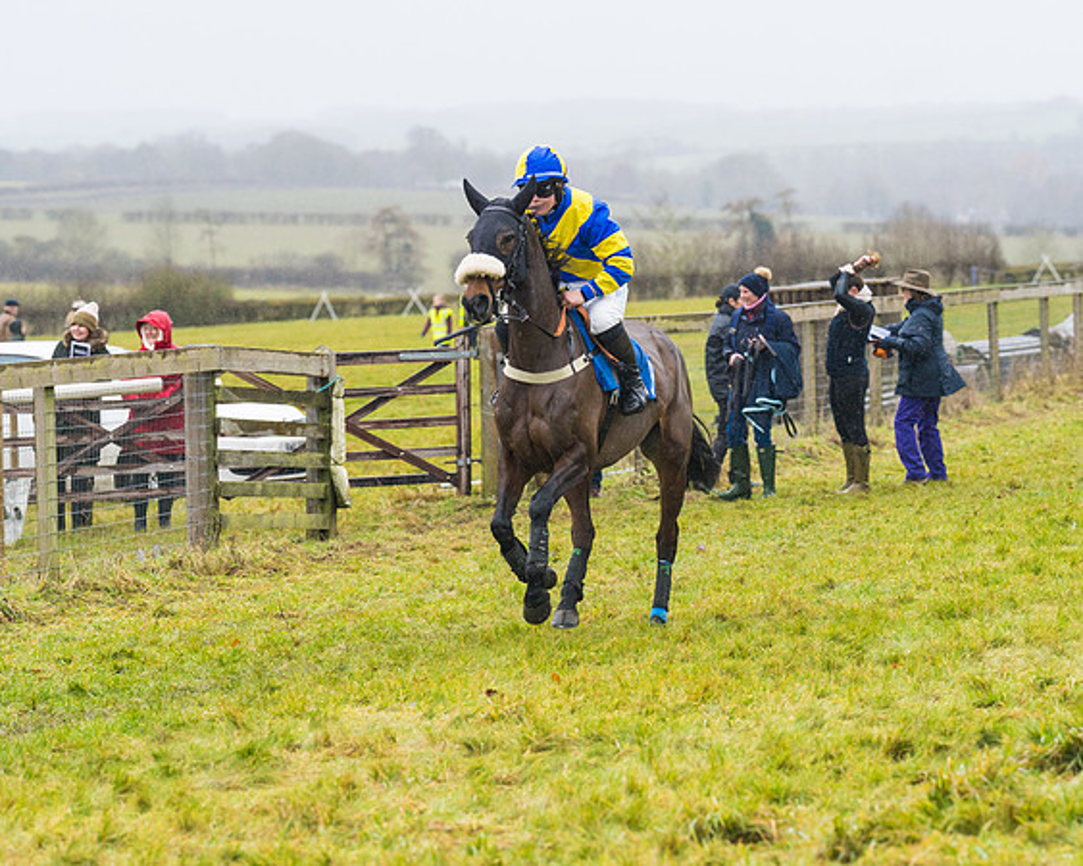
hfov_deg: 12.0
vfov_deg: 9.6
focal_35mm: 161
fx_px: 5169
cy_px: 459
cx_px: 535
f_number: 4
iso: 800
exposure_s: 1/1000
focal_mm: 135
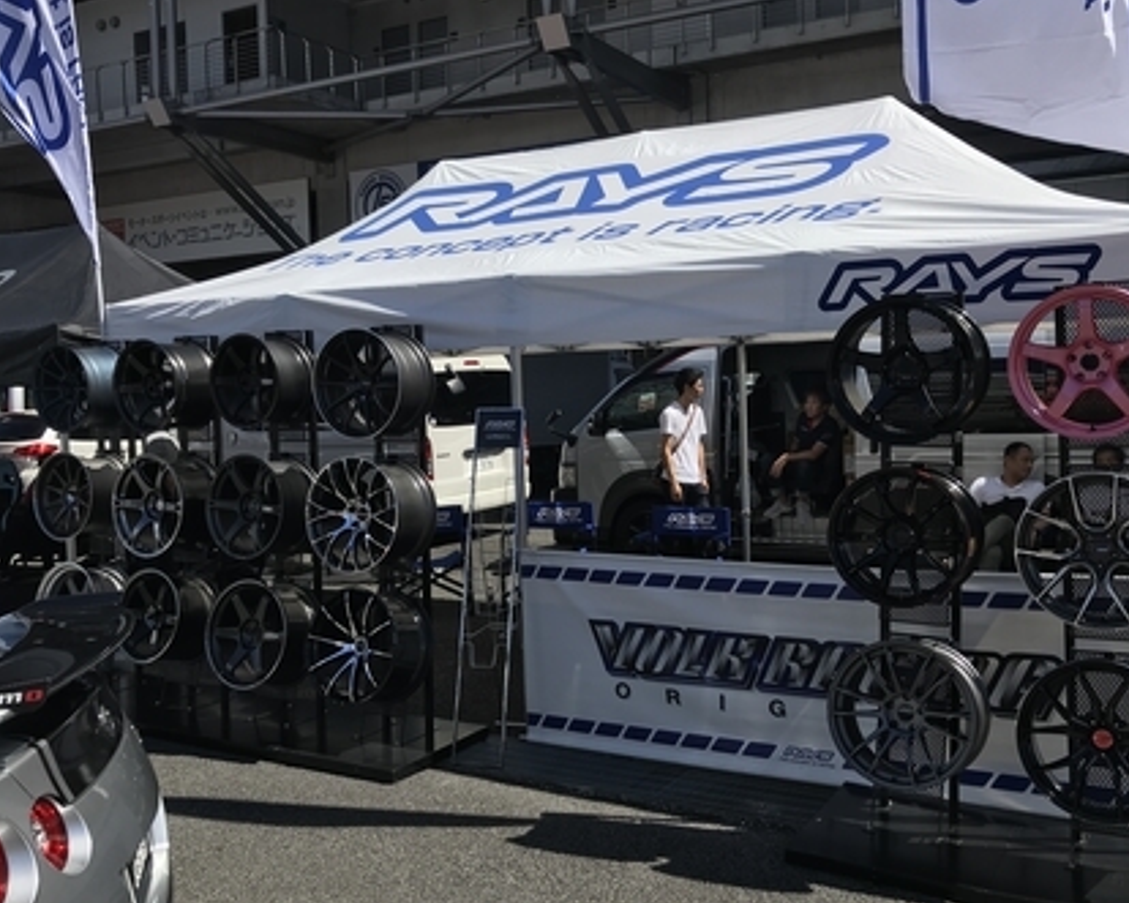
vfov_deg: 44.5
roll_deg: +0.7
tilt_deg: -3.0
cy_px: 457
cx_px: 594
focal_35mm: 33
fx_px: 1102
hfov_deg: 54.2
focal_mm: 3.99
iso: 20
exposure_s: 1/2336
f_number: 1.8
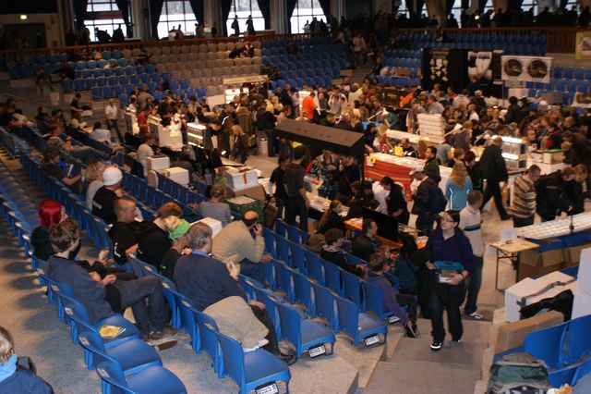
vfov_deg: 31.9
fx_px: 689
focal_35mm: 42
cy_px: 197
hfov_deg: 46.4
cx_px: 296
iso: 400
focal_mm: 28
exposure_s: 1/60
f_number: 4.5
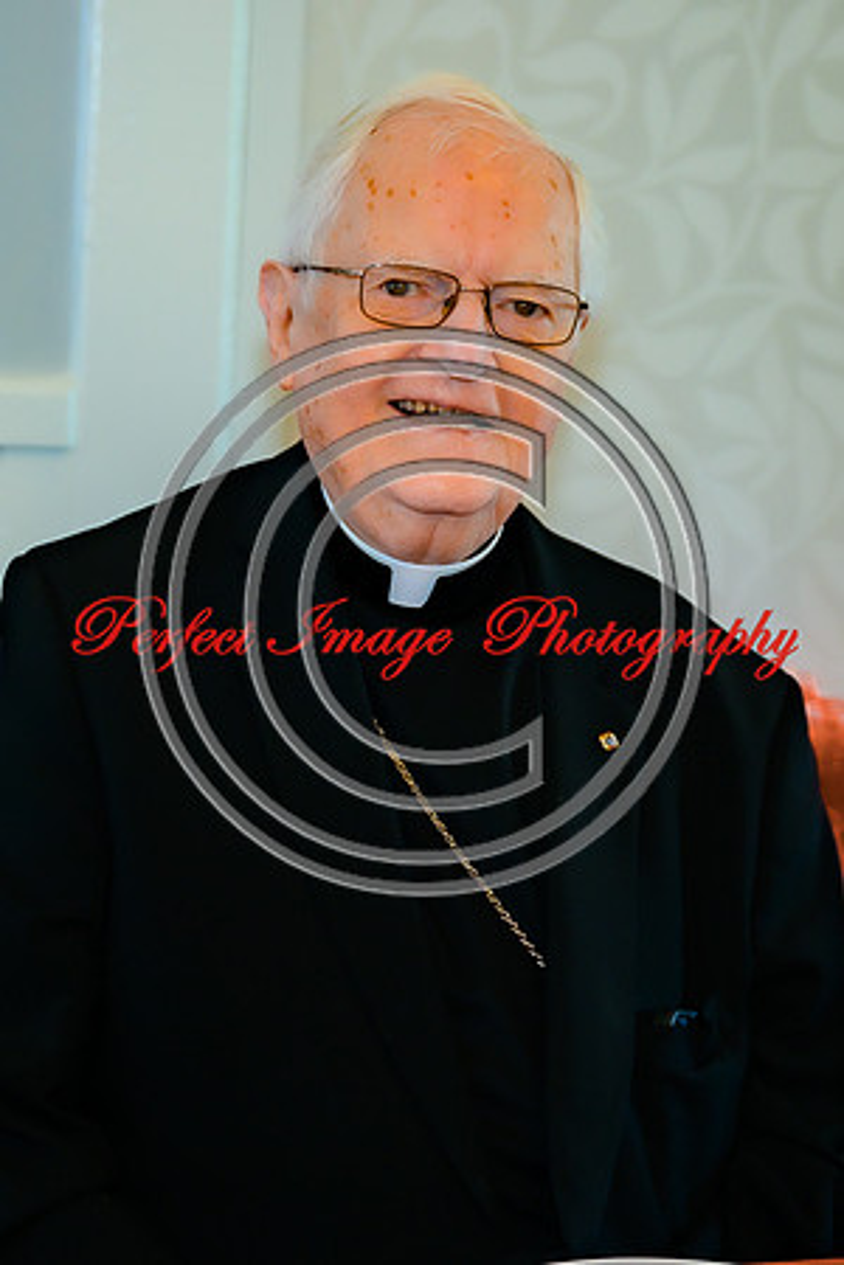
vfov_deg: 22.2
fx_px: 3224
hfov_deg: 14.9
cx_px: 321
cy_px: 697
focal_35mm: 92
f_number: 2.8
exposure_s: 1/100
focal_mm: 45
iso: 80
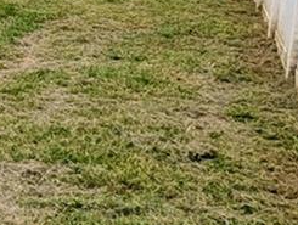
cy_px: -24
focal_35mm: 104
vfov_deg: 14.0
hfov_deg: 14.8
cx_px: -330
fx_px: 898
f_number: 2.2
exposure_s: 1/2020
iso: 48
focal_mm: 2.35
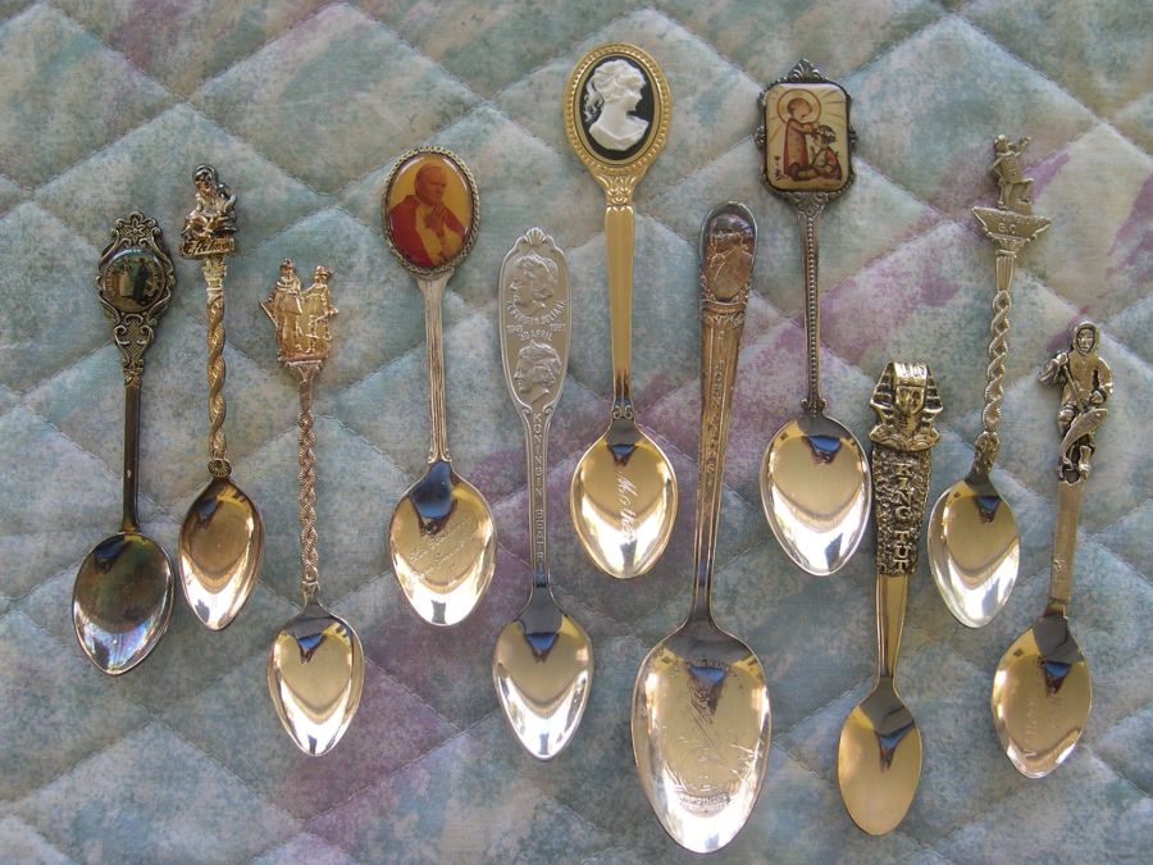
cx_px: 576
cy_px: 432
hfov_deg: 49.0
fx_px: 1266
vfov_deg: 37.7
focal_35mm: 38
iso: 100
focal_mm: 8
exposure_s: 1/90.4
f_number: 2.8
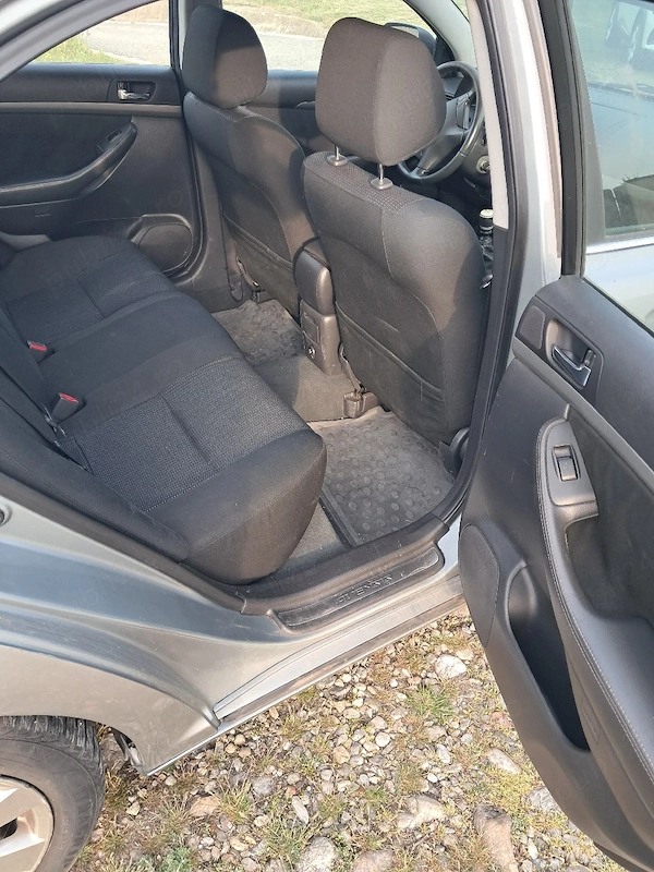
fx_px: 680
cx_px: 327
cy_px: 436
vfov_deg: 65.3
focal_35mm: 27
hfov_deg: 51.4
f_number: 1.8
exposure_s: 1/60.2
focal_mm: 4
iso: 64
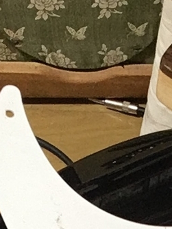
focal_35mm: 111
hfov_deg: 12.8
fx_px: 736
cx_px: 230
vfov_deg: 15.4
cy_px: 406
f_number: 2.4
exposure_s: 1/30
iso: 160
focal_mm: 2.15
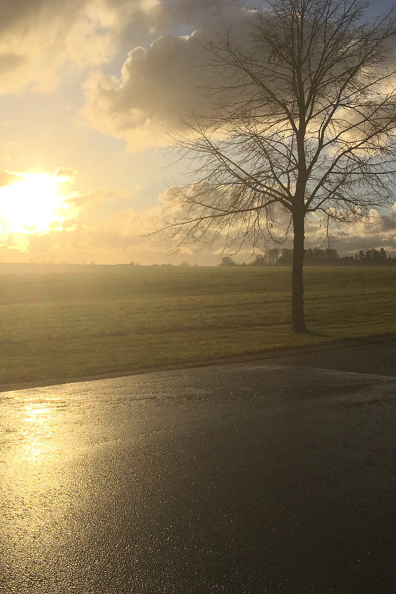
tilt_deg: -2.8
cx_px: 4
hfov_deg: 30.4
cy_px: 301
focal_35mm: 41
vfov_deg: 47.4
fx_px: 676
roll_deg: +1.0
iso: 25
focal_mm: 4.15
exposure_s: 1/9615
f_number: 2.2
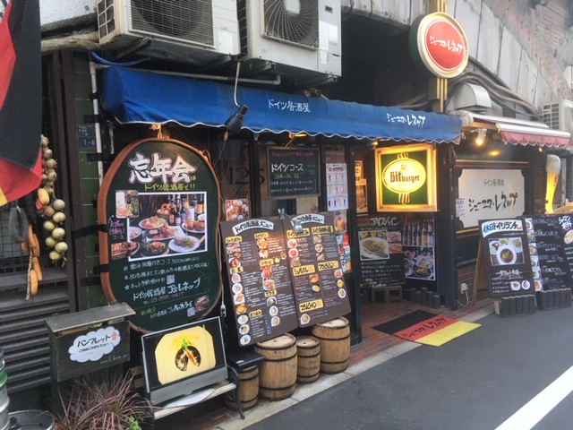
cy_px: 215
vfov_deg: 48.2
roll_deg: +1.7
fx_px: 480
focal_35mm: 29
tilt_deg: -3.2
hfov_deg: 61.7
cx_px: 286
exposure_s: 1/30
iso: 40
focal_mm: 4.15
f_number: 2.2
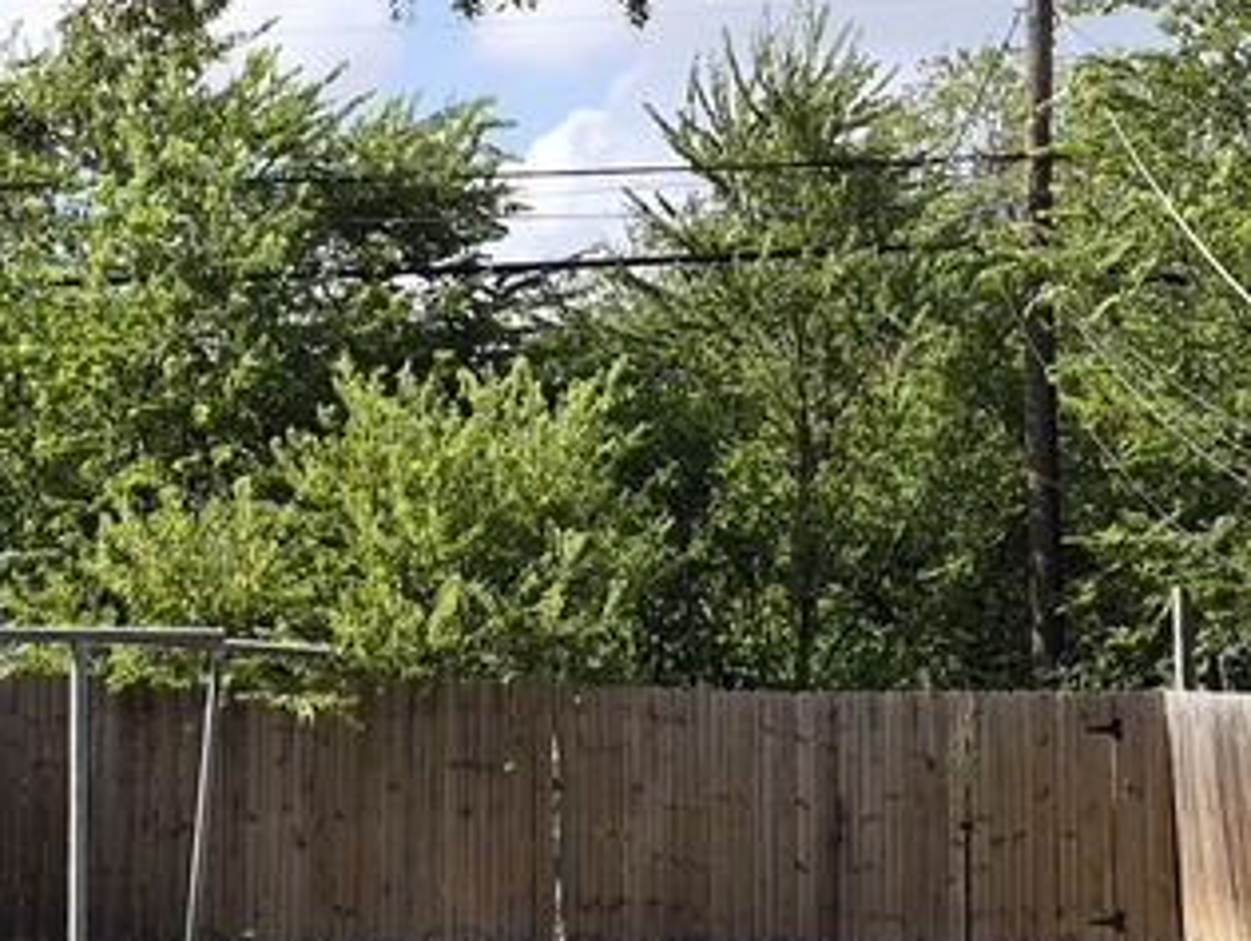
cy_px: 381
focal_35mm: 105
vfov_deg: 14.1
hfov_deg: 18.7
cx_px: 663
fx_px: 3799
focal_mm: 5.4
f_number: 1.8
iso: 80
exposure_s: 1/3688
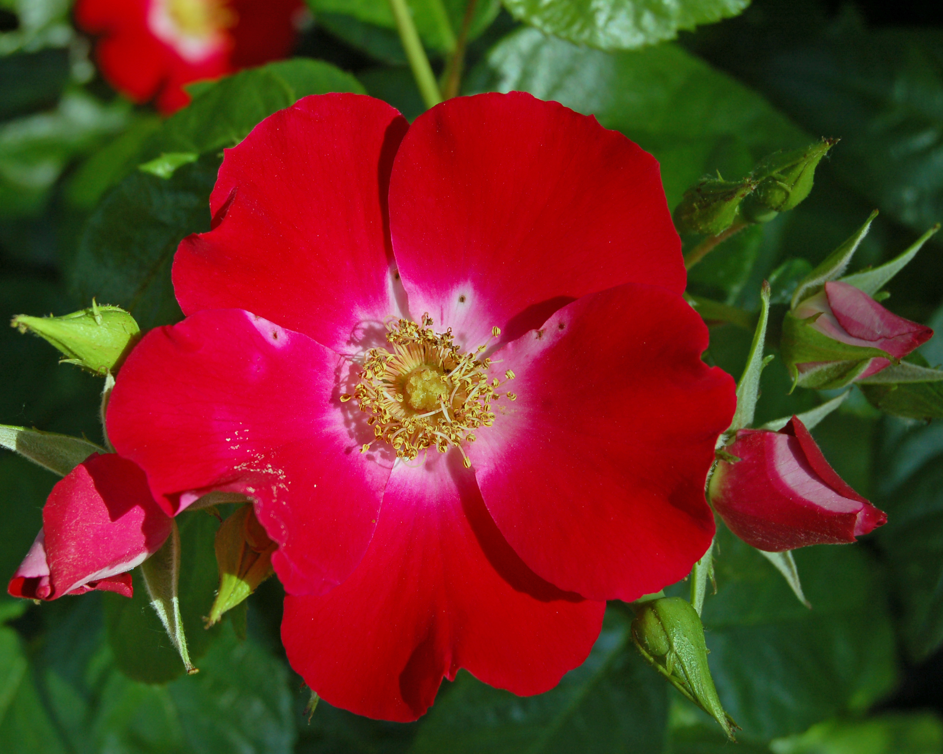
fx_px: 2372
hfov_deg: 22.5
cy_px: 376
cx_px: 420
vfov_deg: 18.1
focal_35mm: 85
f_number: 10
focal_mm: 50
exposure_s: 1/400
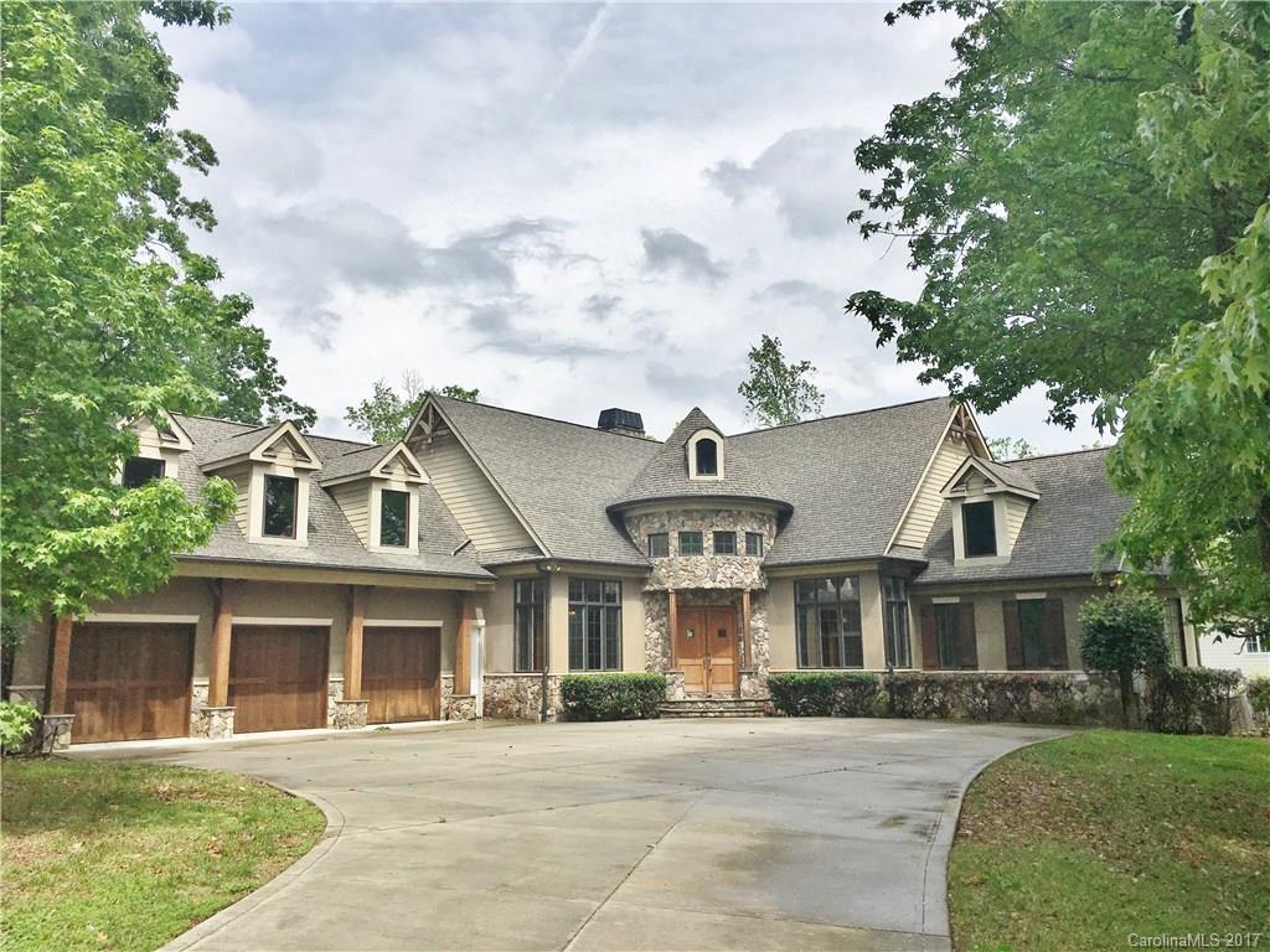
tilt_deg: +9.5
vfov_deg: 48.2
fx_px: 1064
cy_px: 476
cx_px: 635
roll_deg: +0.5
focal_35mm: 29
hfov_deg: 61.7
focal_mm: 4.15
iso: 25
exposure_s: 1/3497
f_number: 2.2
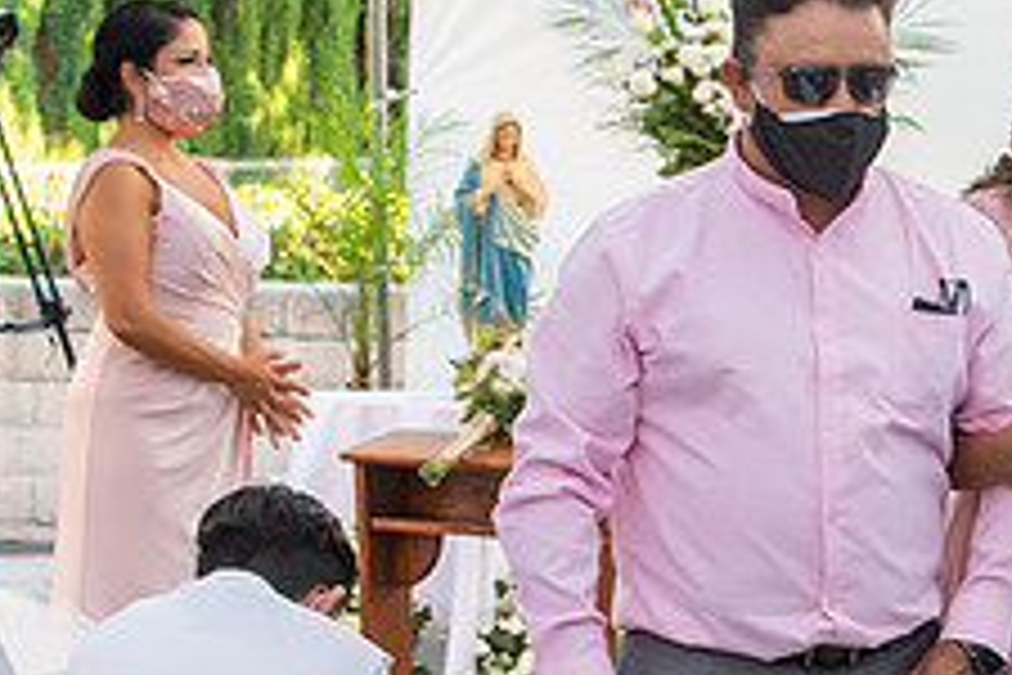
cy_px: 542
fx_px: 5790
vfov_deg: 6.7
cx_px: 1156
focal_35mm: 206
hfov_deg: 9.9
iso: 800
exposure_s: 1/125
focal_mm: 80
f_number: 6.3
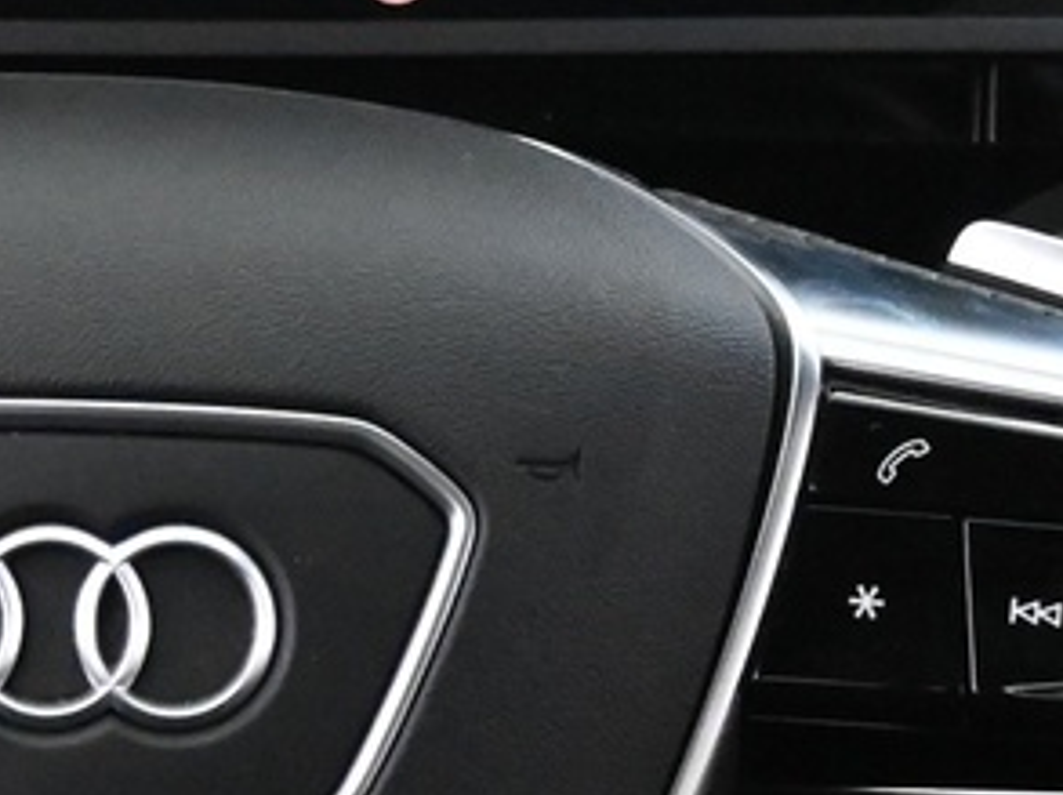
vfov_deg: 8.8
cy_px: 505
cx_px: 374
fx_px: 5142
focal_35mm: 168
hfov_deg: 11.8
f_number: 4
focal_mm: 21
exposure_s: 1/30
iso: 5600
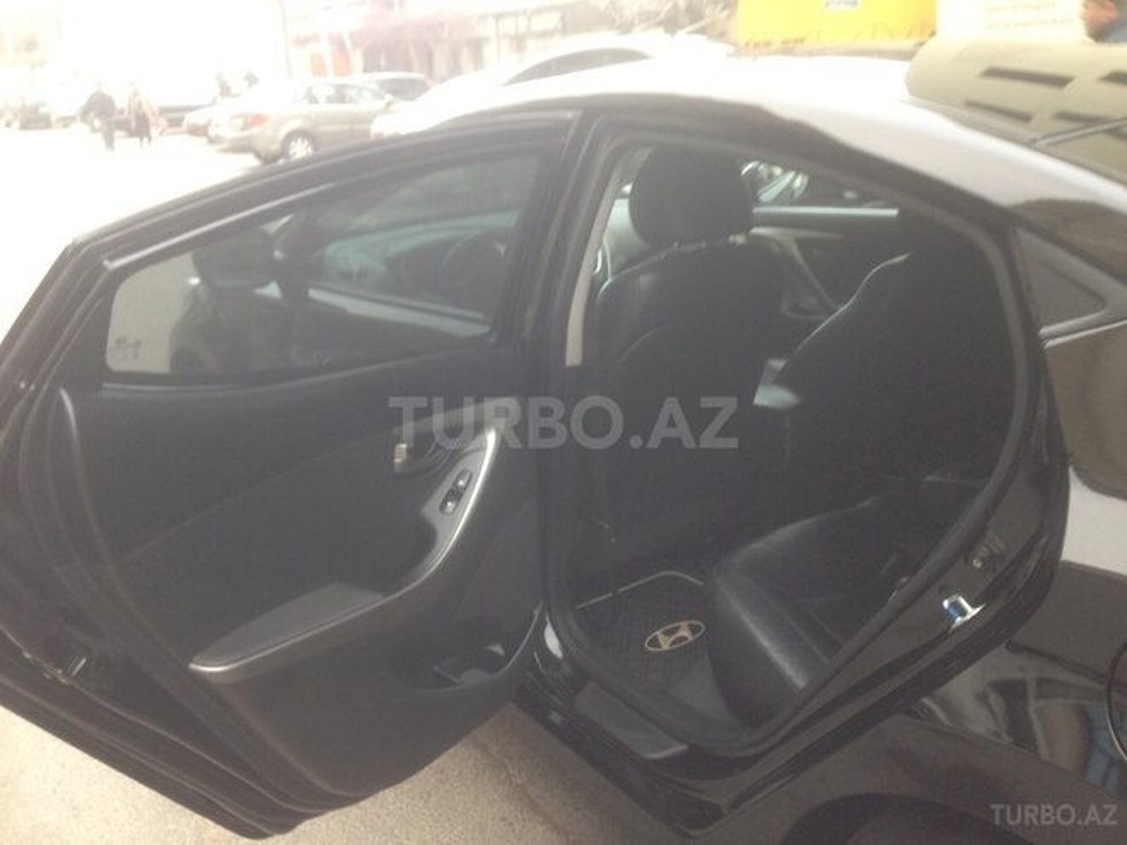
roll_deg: +4.1
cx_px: 564
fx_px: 1074
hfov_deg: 55.4
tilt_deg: -19.1
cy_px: 422
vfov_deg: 42.9
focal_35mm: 33
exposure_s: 1/20
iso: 80
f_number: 2.4
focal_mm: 4.12
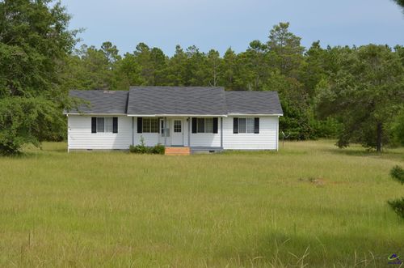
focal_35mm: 72
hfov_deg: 28.1
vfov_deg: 18.8
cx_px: 202
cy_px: 134
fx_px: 806
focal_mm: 48
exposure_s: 1/250
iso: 125
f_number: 8
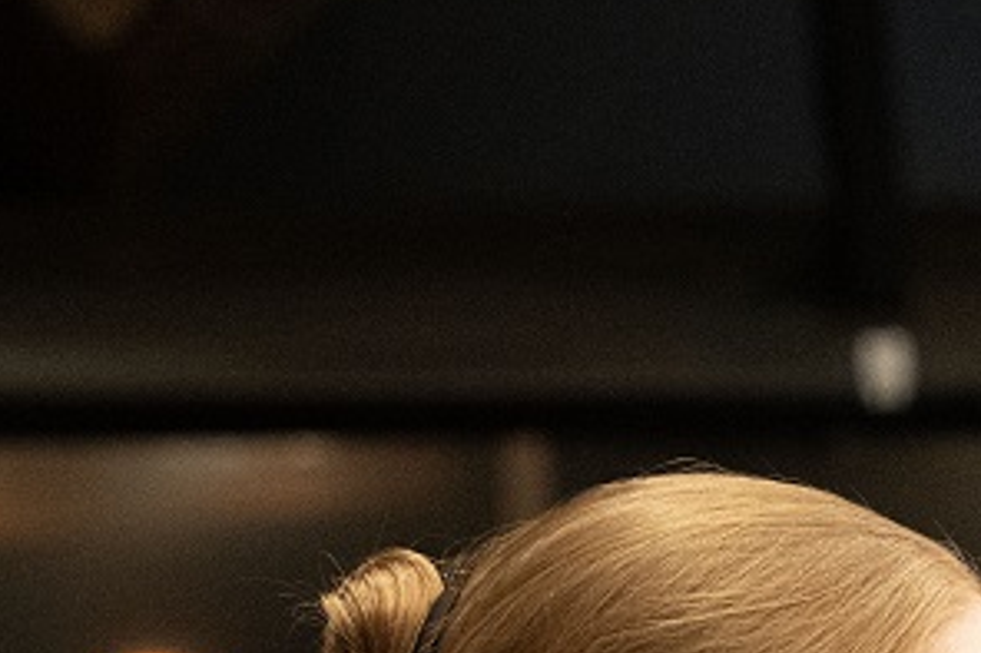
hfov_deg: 7.1
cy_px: 1223
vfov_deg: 4.8
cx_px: 1488
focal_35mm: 284
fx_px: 7734
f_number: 4
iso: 8000
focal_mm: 70
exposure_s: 1/160
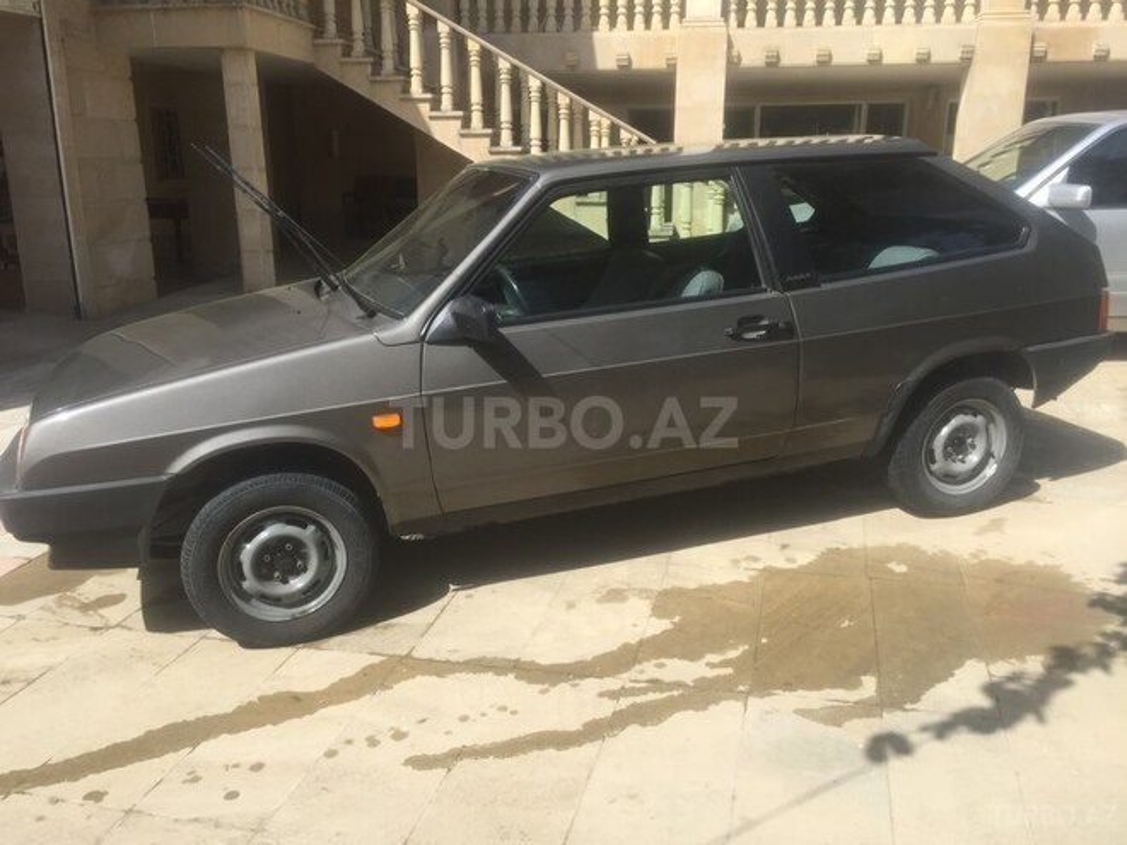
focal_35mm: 29
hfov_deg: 61.7
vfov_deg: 48.2
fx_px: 944
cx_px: 564
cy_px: 422
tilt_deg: -16.1
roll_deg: -0.3
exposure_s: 1/1276
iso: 32
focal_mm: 4.15
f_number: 2.2
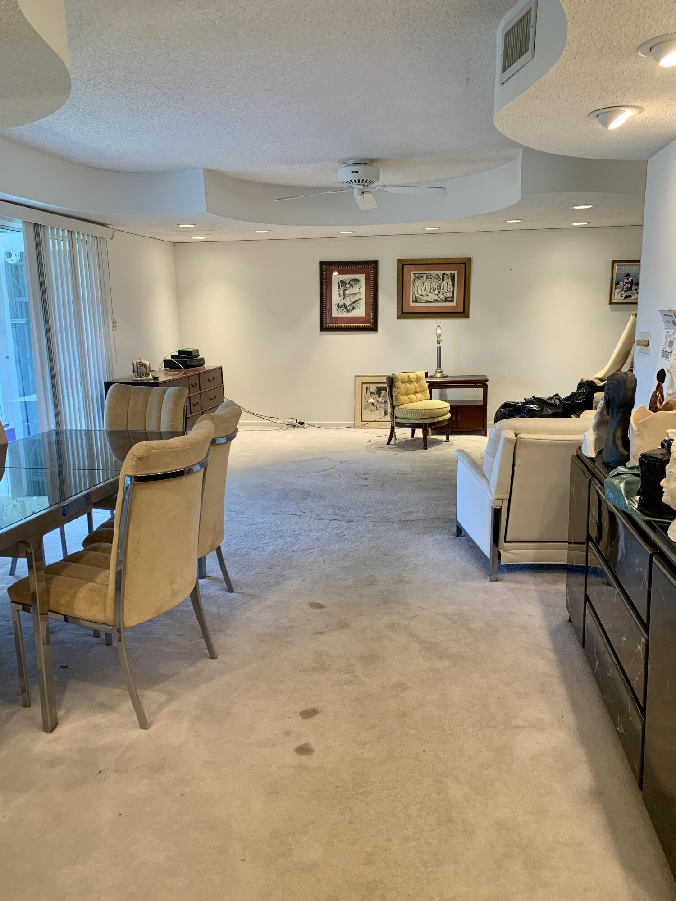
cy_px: 450
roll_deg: +1.5
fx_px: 677
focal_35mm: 26
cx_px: 338
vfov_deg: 67.3
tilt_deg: -10.6
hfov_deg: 53.1
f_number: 1.8
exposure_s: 1/60
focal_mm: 4.25
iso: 64
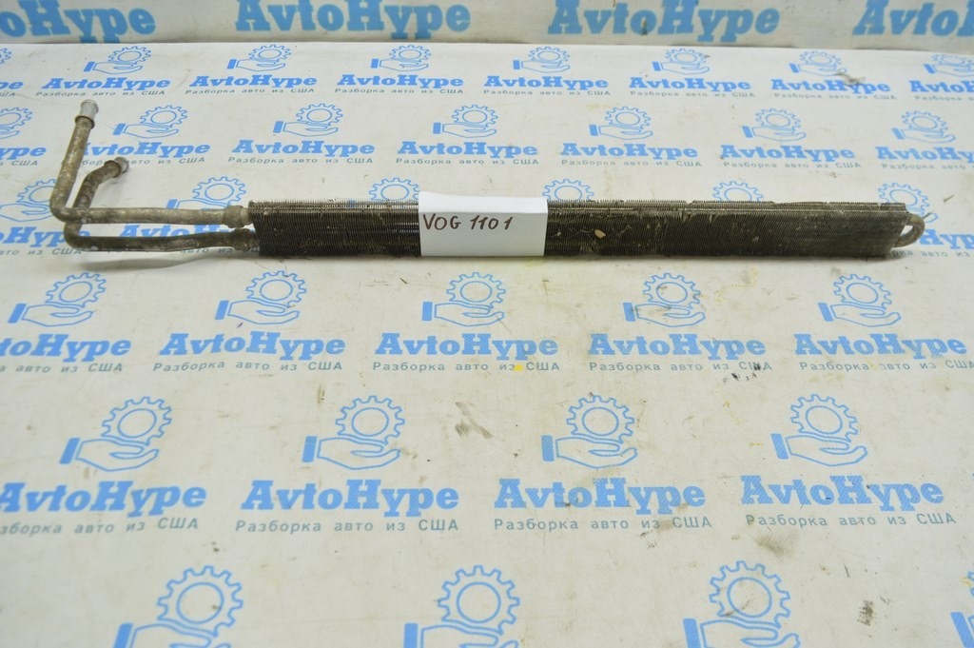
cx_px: 487
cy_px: 324
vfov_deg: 43.5
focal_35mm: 30
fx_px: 811
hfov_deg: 62.0
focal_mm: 20
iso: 400
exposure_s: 1/20
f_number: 5.6
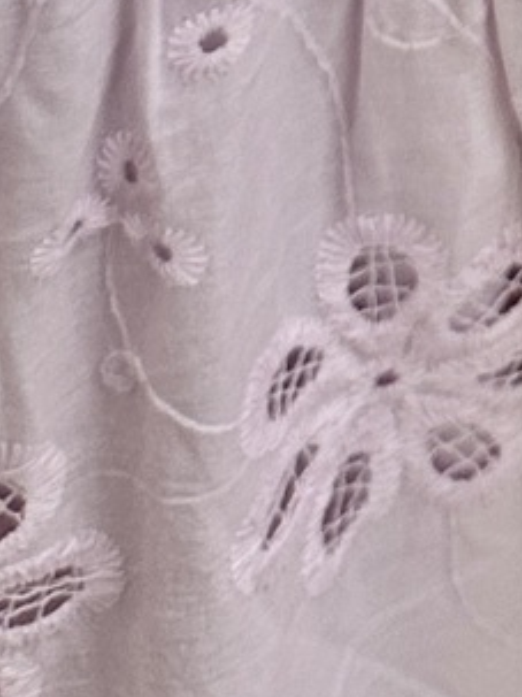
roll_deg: -2.1
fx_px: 3823
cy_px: -1610
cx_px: 1095
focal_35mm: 190
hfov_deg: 7.5
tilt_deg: -27.1
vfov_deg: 8.3
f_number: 1.78
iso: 80
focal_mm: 6.86
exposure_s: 1/100
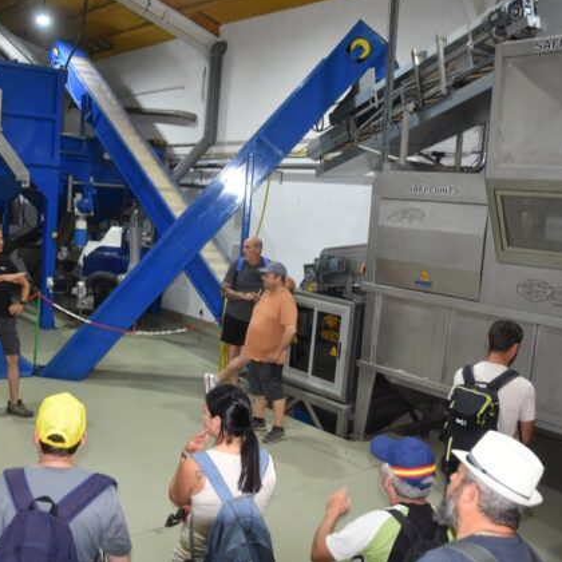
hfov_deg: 46.9
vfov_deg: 47.2
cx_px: 217
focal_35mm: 35
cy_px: 278
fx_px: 643
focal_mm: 18
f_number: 3.5
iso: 400
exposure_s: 1/60
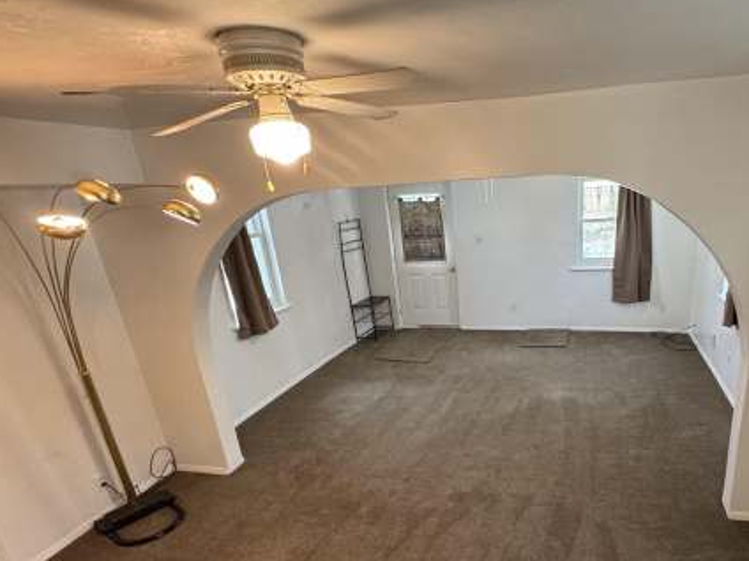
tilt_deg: -22.5
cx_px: 497
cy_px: 369
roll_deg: +2.3
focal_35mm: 22
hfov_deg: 74.1
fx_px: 476
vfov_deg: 59.8
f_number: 2.2
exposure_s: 1/60
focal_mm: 2.22
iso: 200
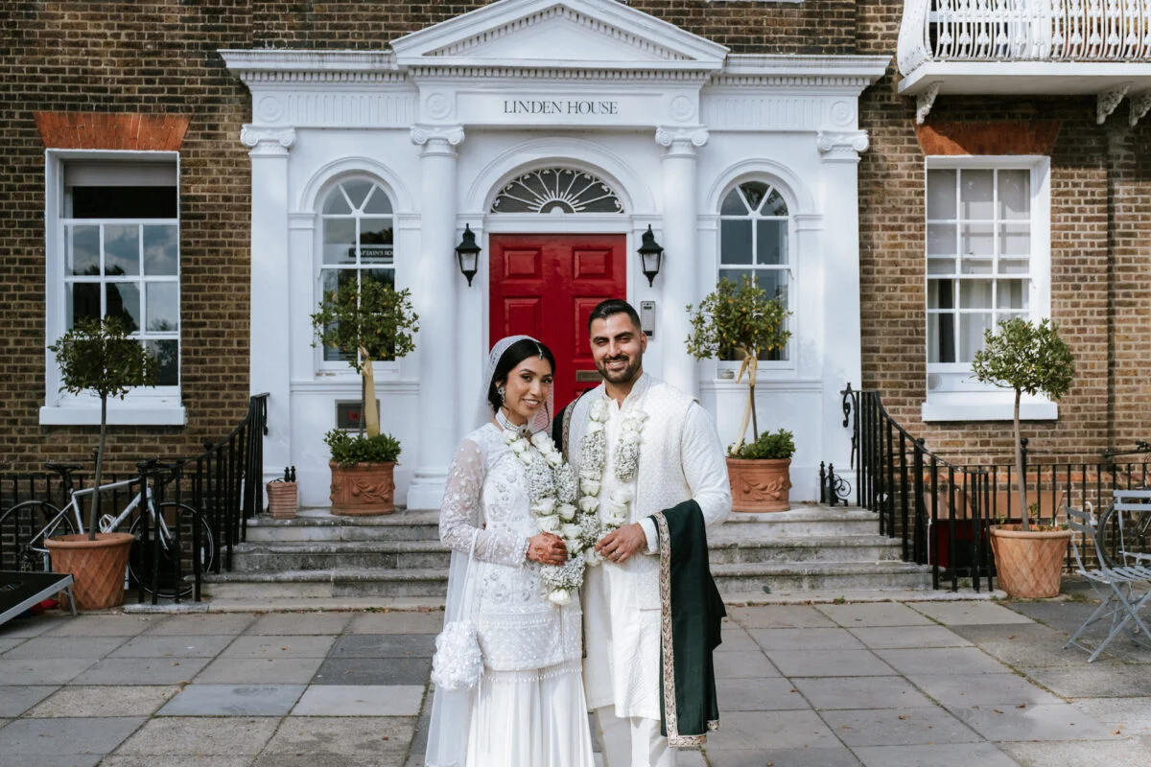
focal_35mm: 39
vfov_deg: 34.5
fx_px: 1234
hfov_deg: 50.0
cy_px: 382
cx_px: 575
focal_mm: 24.2
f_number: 3.6
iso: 160
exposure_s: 1/1500
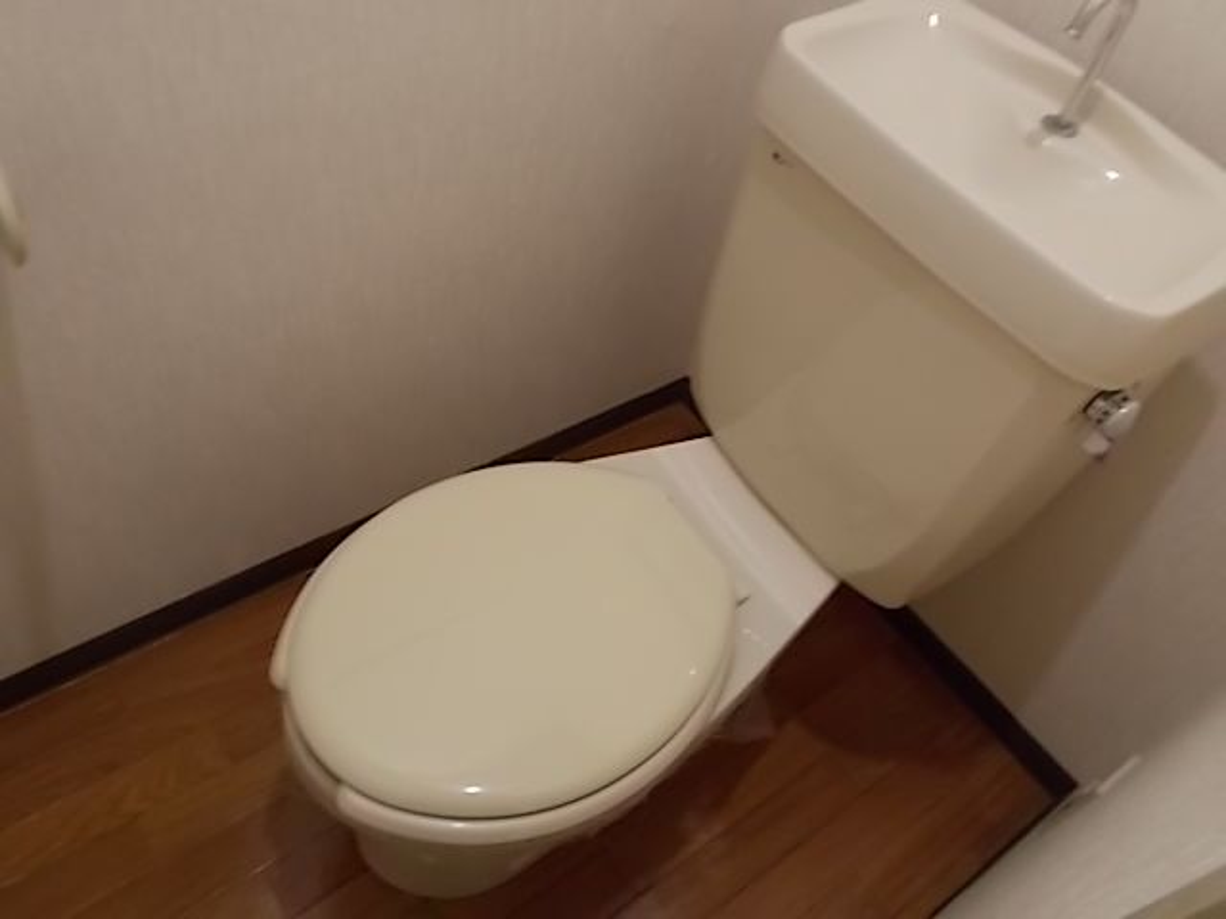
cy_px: 460
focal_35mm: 30
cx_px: 613
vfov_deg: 46.8
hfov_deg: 60.0
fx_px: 1063
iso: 200
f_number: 3.4
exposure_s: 1/15
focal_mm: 5.3
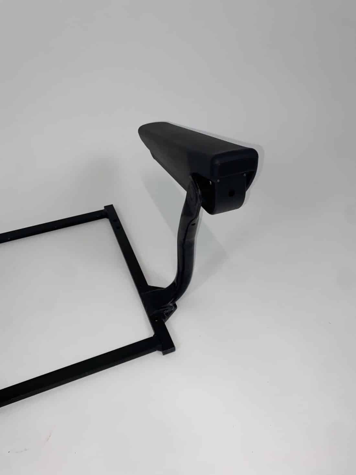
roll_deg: -0.4
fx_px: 357
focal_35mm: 26
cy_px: 238
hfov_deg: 53.1
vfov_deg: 67.3
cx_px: 178
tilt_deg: -40.3
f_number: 1.8
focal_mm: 4.25
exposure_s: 1/139
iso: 32
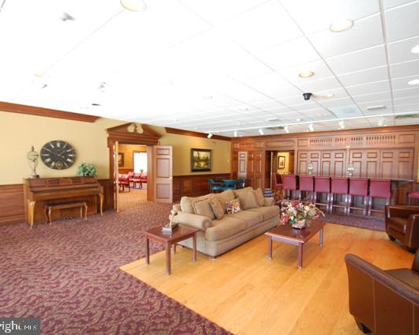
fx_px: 211
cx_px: 239
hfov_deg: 89.1
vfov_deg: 77.0
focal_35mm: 17
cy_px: 168
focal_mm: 10
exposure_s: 1/30
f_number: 3.5
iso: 720
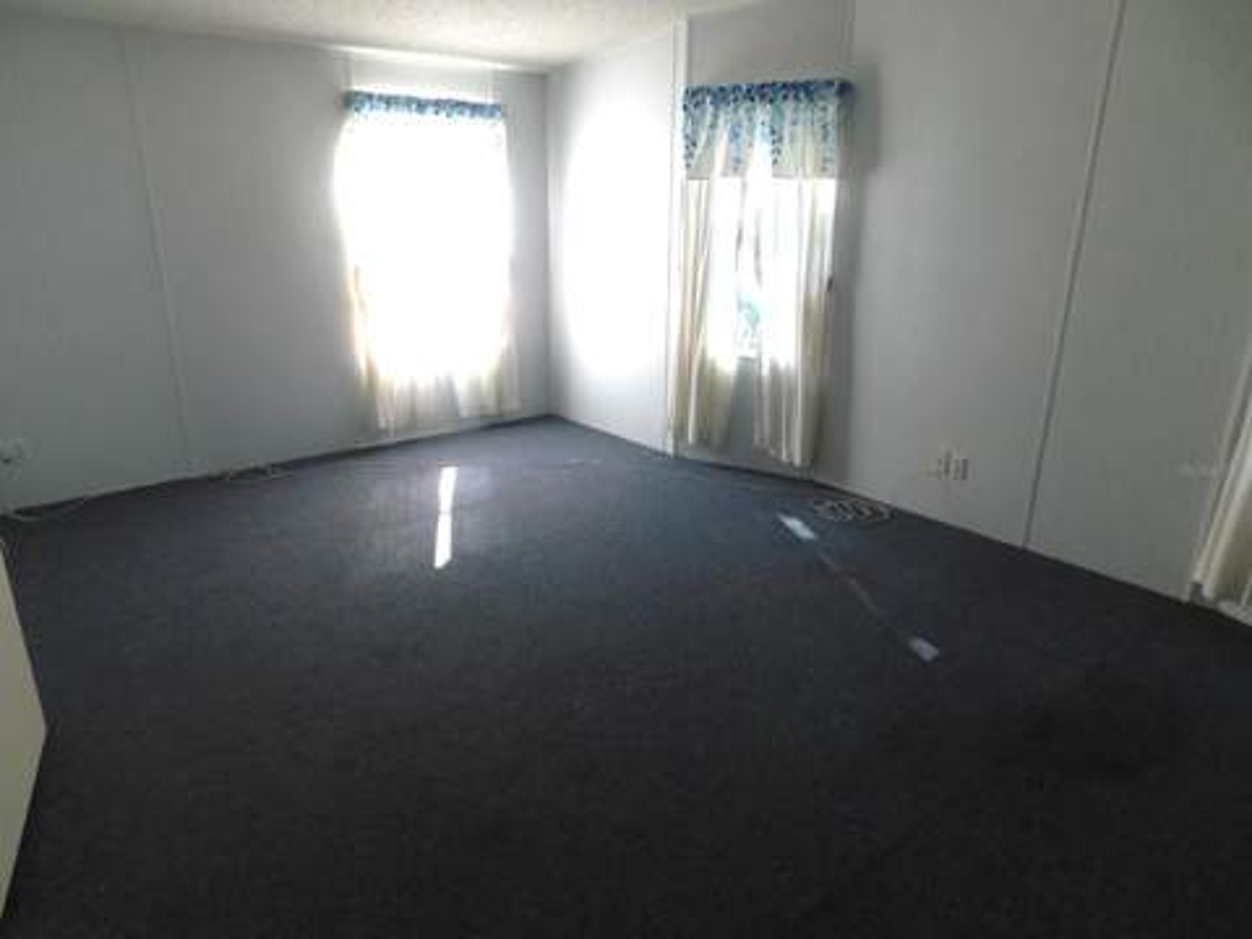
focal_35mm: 23
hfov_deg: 73.9
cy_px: 470
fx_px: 832
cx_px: 626
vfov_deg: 58.9
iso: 125
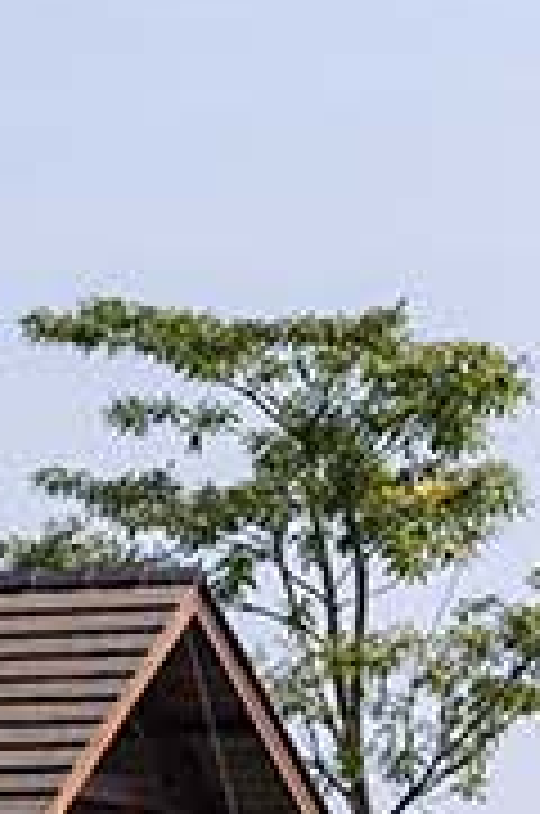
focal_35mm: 558
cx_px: -144
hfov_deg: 2.5
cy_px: -18
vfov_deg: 3.7
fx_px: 12602
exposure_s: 1/800
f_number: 5
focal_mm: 70
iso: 180
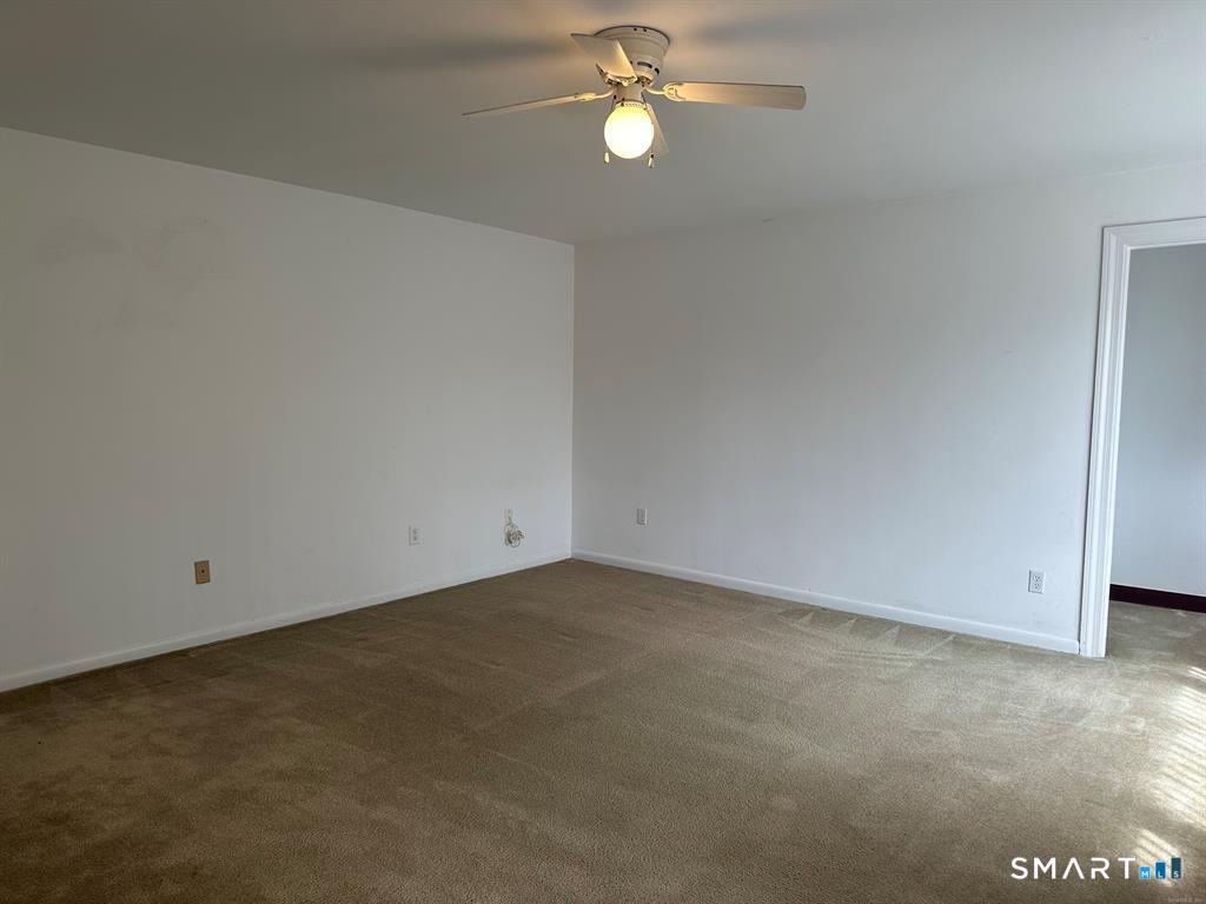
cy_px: 452
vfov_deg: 56.8
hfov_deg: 71.6
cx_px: 603
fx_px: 836
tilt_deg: -3.8
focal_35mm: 24
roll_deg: -0.3
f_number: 1.78
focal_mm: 6.86
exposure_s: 1/132
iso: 64
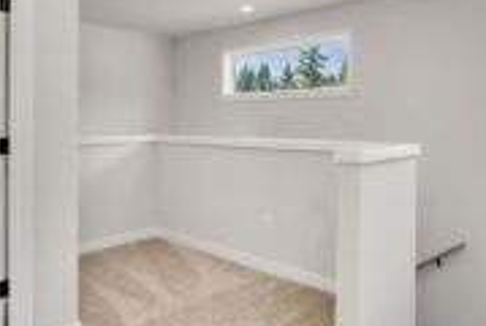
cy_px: 156
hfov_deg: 63.5
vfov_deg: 45.1
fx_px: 392
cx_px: 233
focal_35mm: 29
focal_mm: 13
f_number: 7.1
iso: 800
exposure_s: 1/30
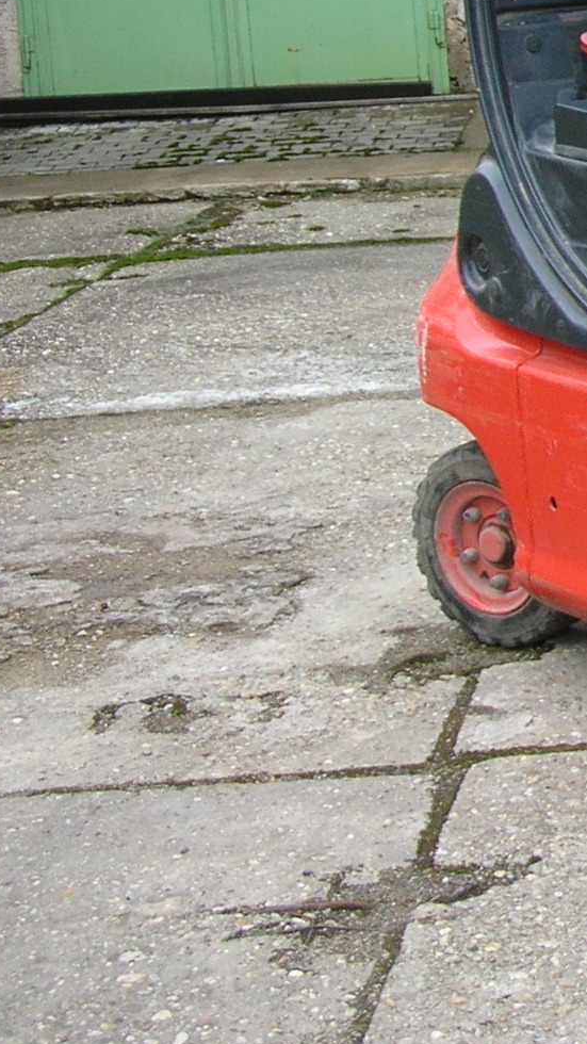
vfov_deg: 22.4
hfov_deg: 11.6
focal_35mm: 94
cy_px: 197
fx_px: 2602
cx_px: 1157
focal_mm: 6.2
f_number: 2.9
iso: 50
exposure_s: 1/248
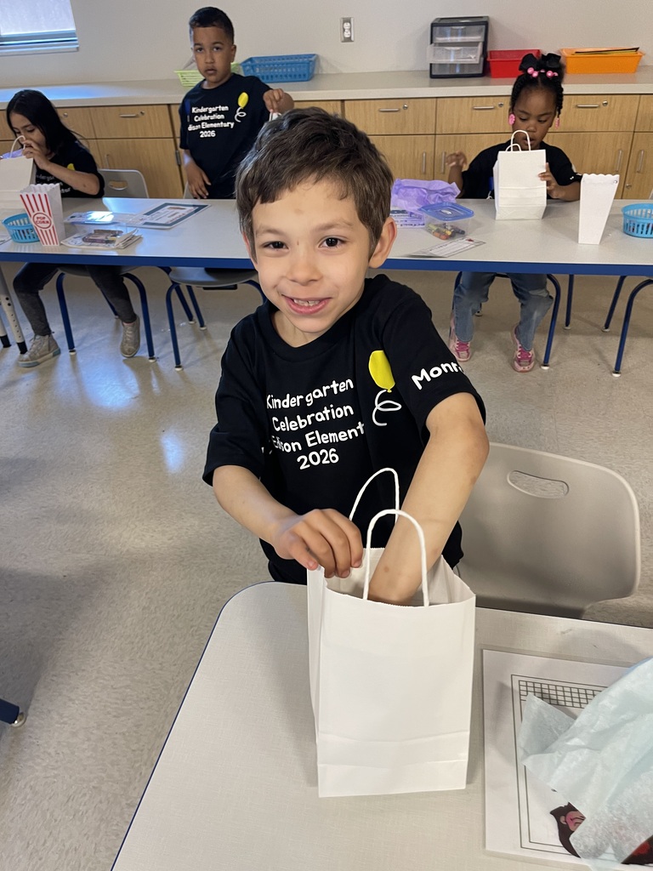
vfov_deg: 69.4
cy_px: 436
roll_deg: +4.0
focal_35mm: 25
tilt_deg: -36.6
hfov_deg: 54.9
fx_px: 629
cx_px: 326
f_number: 1.6
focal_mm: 5.1
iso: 160
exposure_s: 1/60
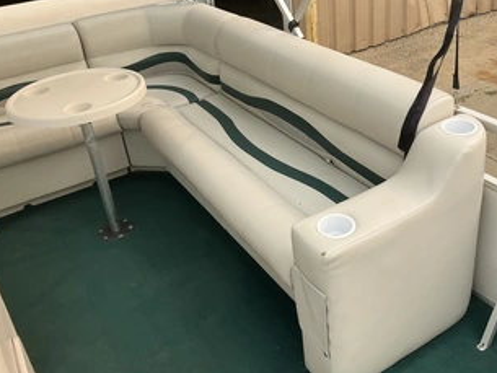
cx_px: 290
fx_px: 546
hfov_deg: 48.8
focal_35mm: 38
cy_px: 163
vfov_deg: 37.7
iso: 25
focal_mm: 3
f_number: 1.8
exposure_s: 1/728
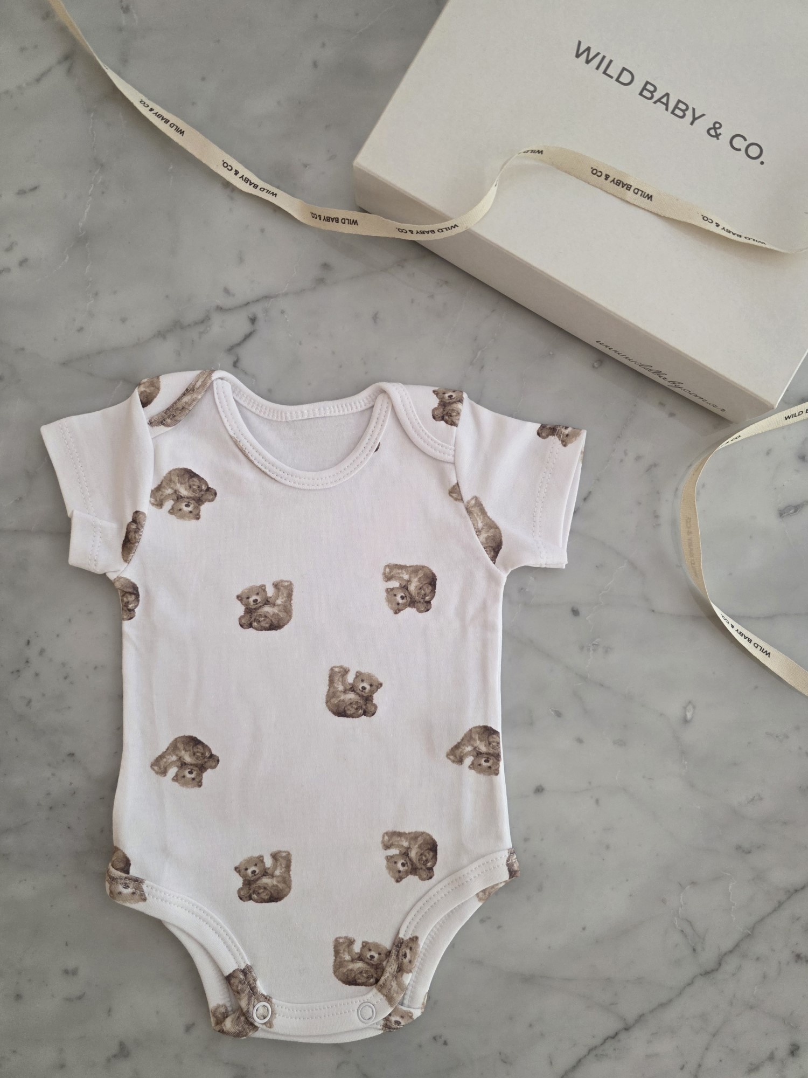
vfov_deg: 73.9
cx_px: 404
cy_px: 539
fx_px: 716
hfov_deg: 58.9
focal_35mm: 23
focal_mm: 6.3
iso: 320
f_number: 1.7
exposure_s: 1/101
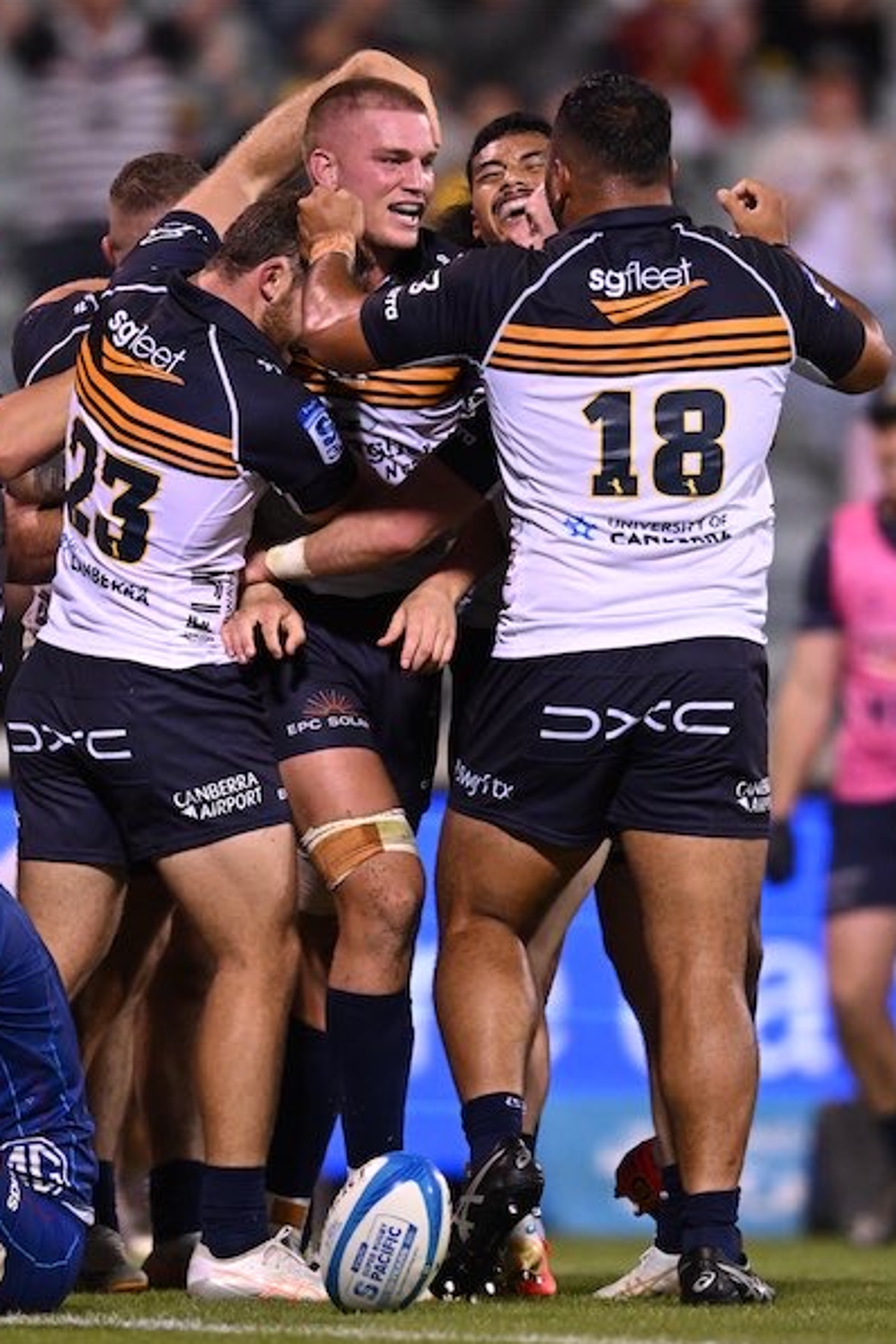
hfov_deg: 2.3
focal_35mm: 603
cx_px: 478
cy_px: 673
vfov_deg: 3.4
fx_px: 22510
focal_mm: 400
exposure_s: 1/1600
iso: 4000
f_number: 2.8
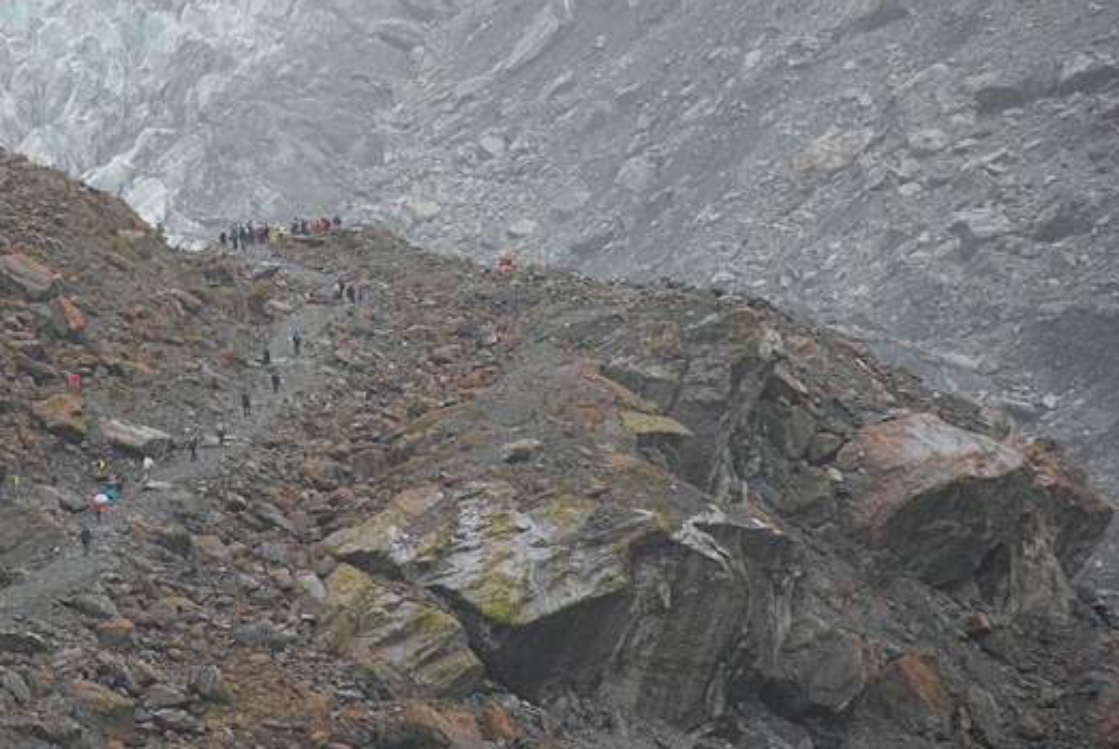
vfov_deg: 4.4
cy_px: 263
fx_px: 9639
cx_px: 270
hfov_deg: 6.6
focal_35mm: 310
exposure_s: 1/1000
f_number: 5.6
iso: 400
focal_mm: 135
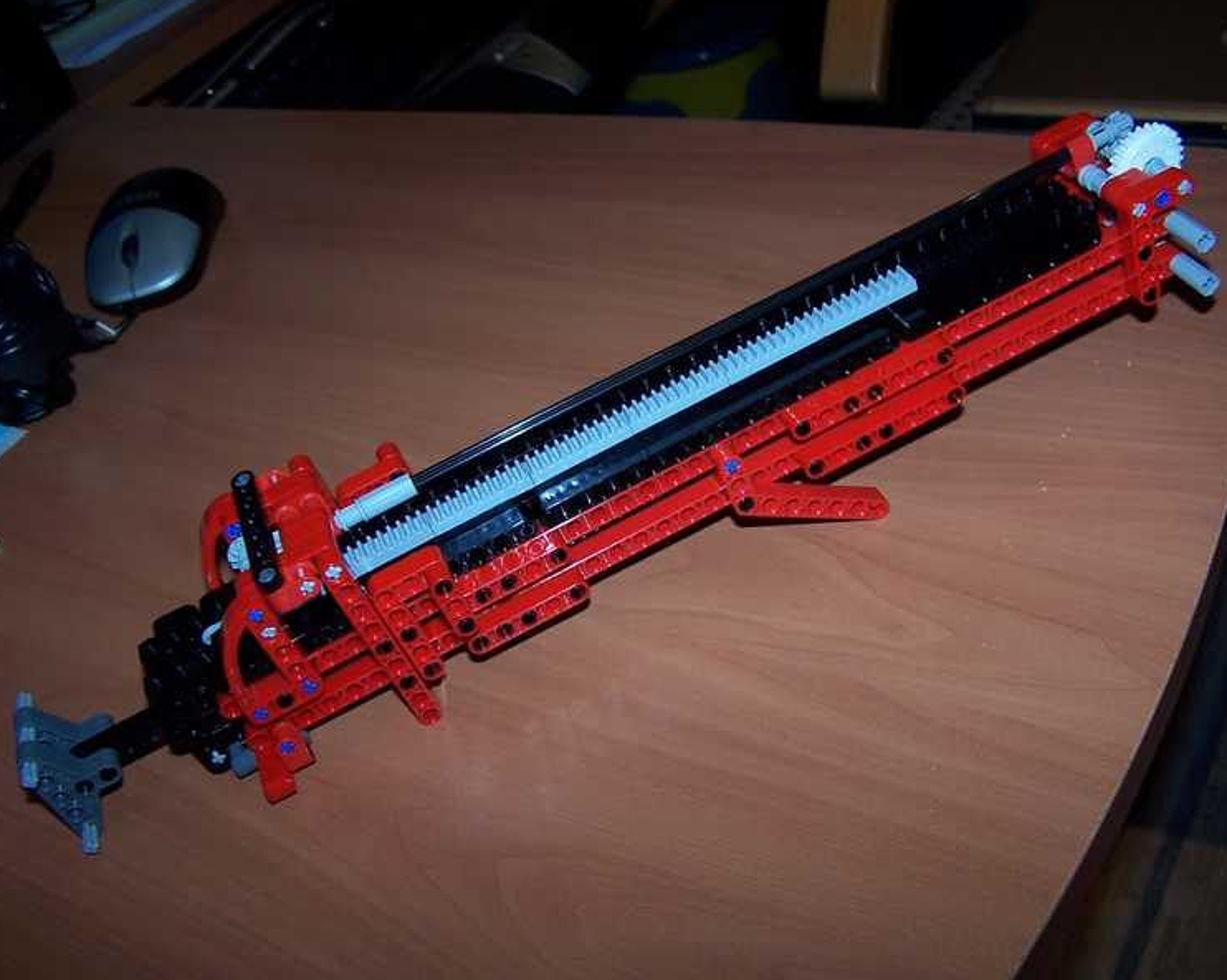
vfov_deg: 37.3
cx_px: 652
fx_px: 1452
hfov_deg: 45.8
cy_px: 486
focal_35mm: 40
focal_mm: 6.3
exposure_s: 1/60
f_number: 2.8
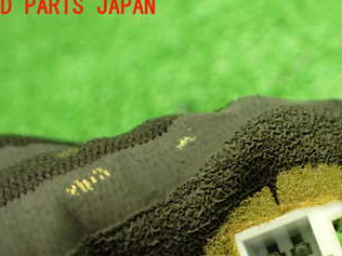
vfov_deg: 24.8
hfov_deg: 32.7
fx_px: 563
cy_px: 237
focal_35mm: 57
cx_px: 284
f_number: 2.3
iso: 800
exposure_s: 1/100
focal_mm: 5.4
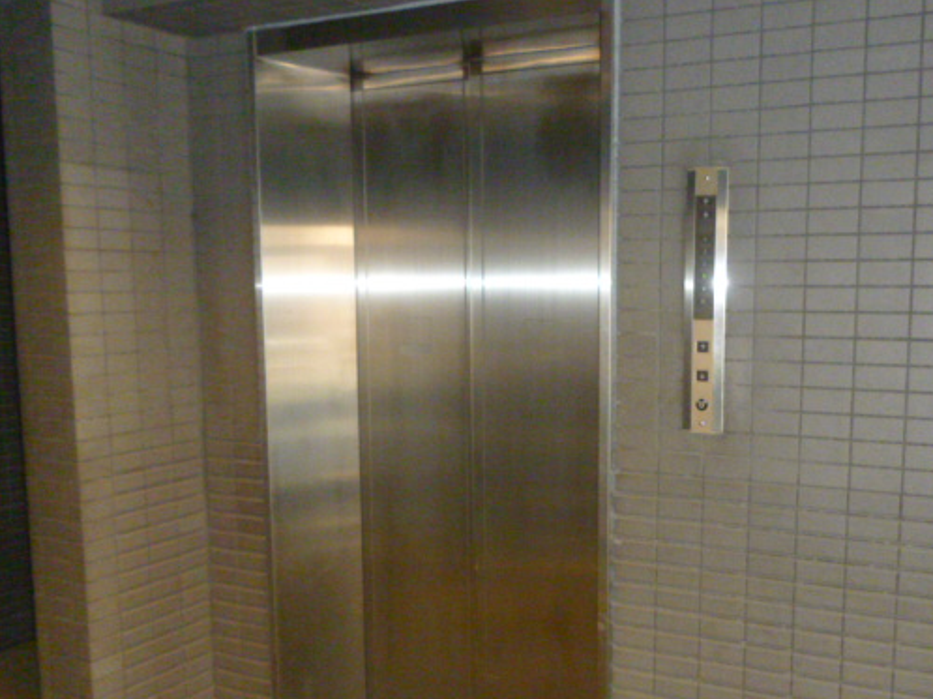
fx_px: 970
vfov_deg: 39.5
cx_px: 538
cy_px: 414
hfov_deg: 51.2
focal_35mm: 36
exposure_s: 1/60
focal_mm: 5
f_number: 3.1
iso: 800
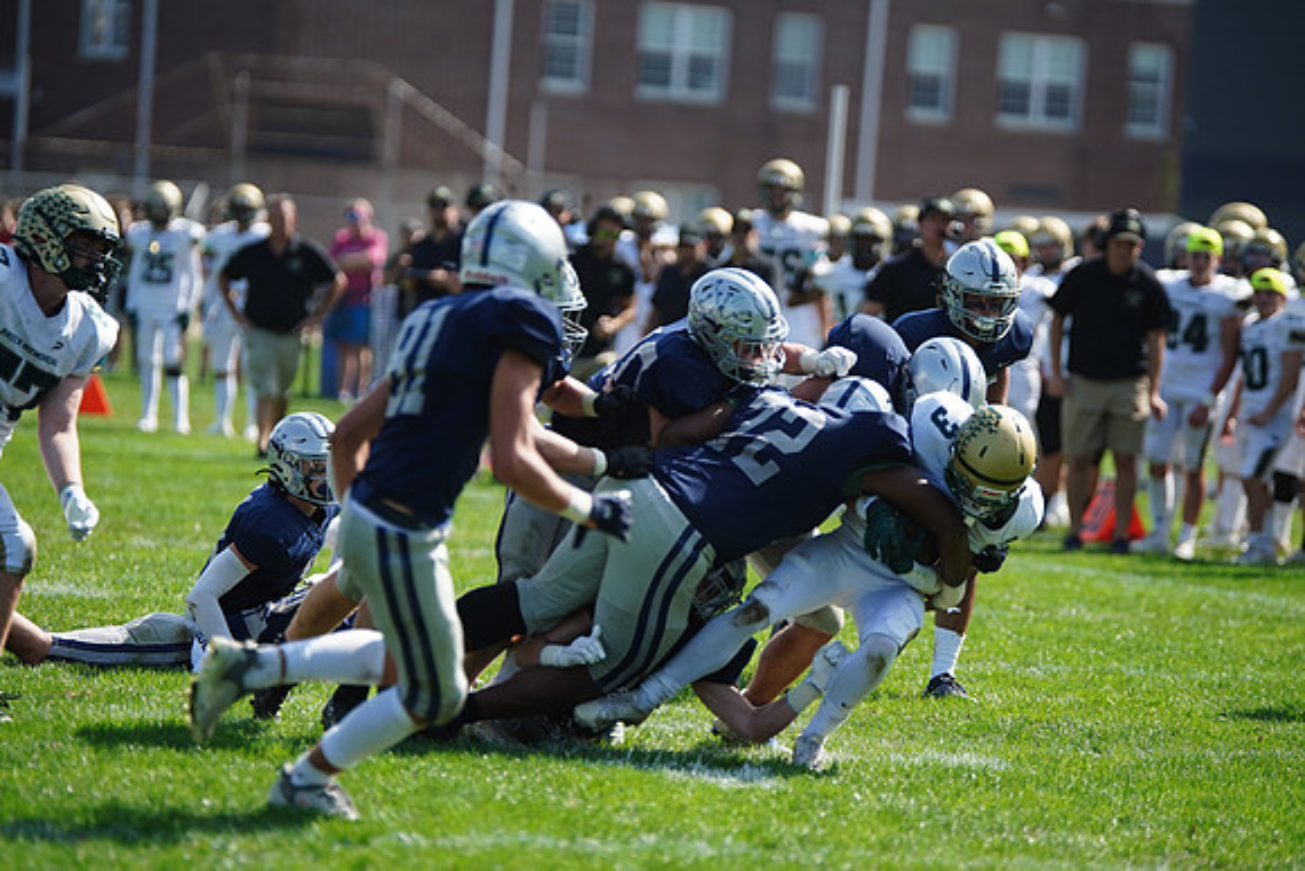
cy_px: 436
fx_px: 8484
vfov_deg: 5.9
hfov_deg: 8.8
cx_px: 652
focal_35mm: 234
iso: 400
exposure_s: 1/3200
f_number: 2.8
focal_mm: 234
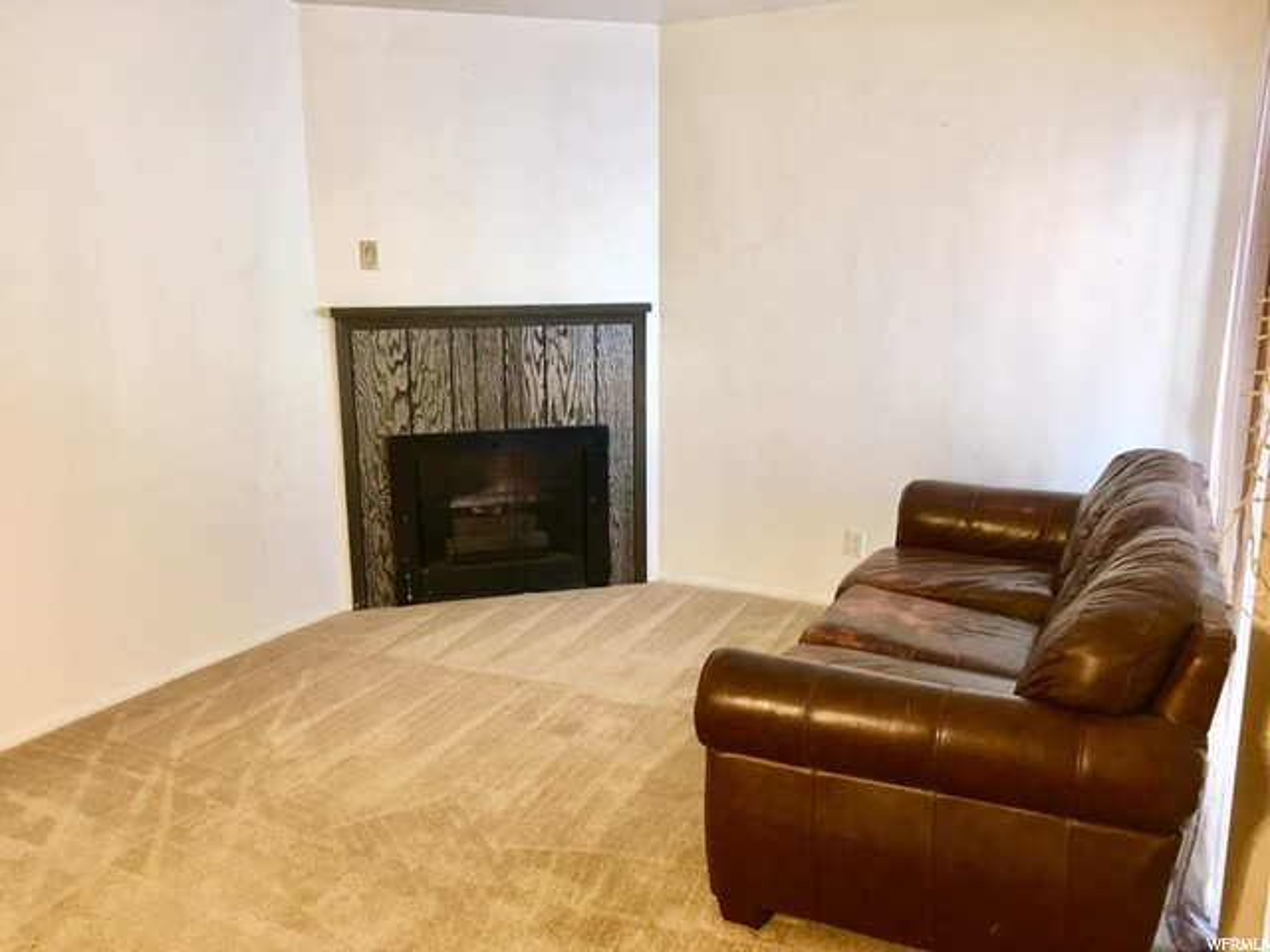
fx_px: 1064
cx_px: 635
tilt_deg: -13.1
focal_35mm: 29
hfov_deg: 61.7
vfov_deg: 48.2
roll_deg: +0.9
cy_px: 476
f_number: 2.2
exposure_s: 1/30
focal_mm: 4.15
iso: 100
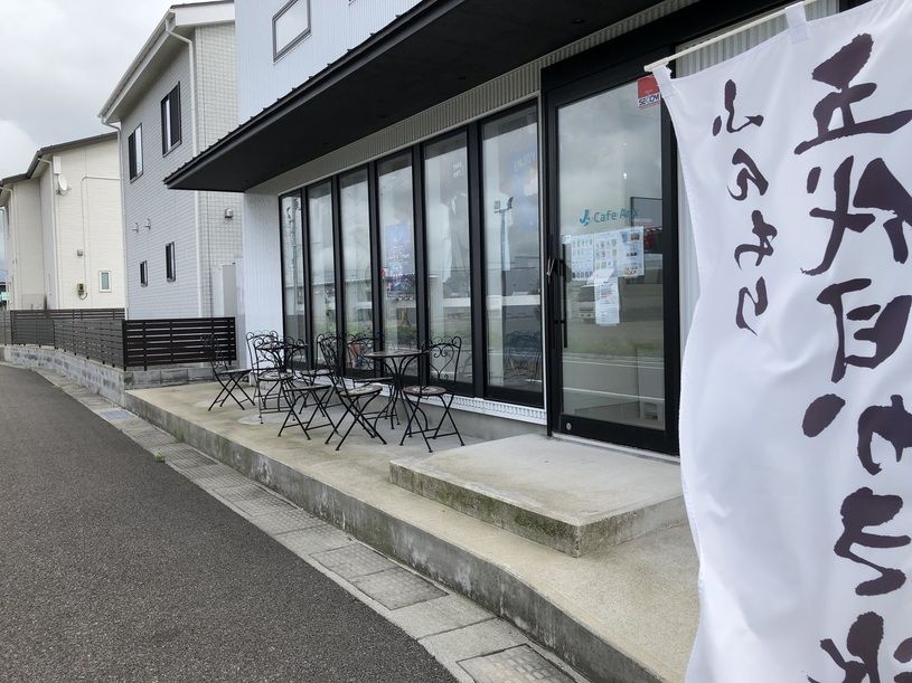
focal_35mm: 28
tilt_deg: -1.7
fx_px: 738
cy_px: 342
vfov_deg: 49.7
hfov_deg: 63.5
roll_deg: +2.4
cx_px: 456
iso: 20
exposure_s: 1/1429
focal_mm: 3.99
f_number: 1.8
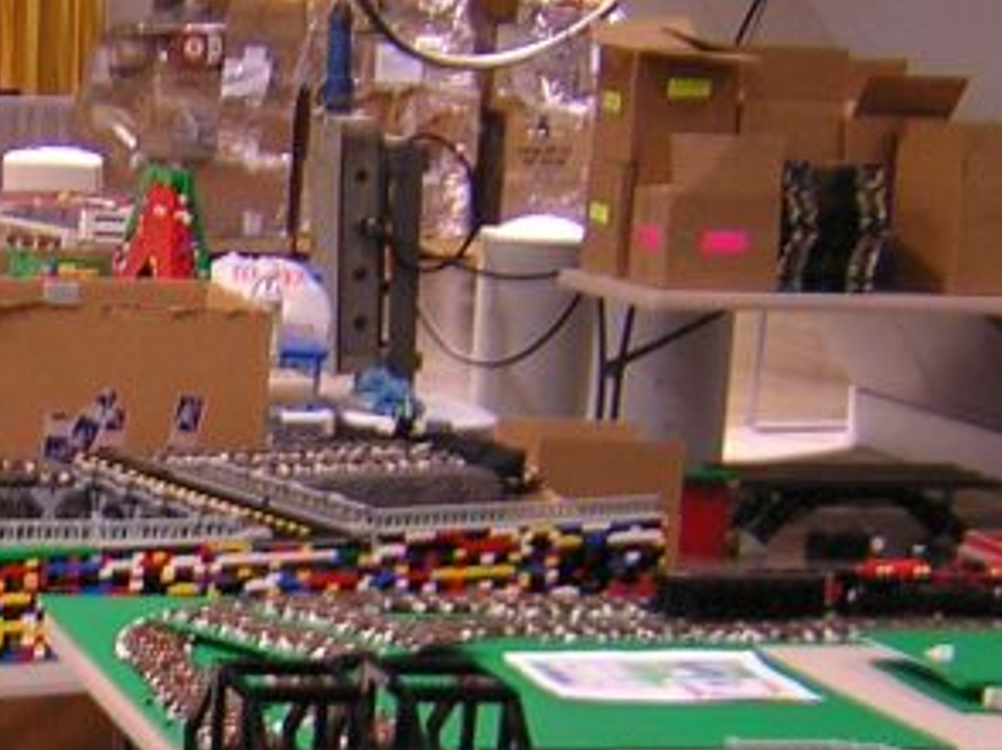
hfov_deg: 18.9
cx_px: -215
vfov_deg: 14.9
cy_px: 638
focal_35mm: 98
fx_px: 2834
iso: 126
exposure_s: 1/3.7
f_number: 2.6
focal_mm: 4.7
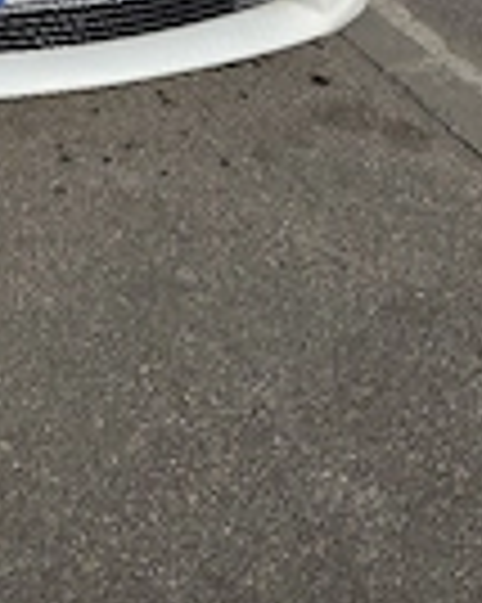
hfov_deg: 22.0
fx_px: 1196
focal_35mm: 67
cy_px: -292
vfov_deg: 23.1
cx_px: 14
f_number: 1.8
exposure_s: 1/3333
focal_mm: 5.4
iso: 25
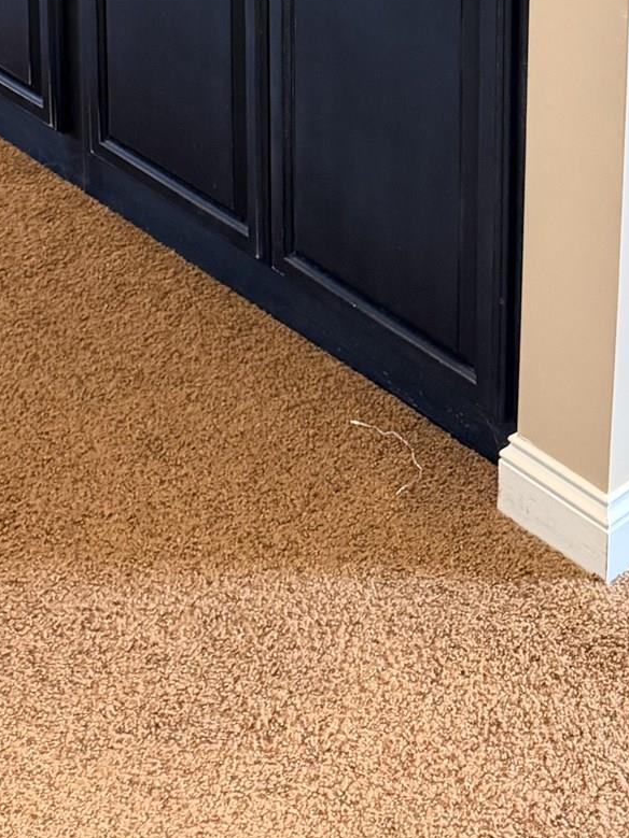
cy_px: -326
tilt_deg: -11.7
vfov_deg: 23.4
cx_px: 185
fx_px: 1721
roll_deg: +1.0
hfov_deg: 20.6
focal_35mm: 71
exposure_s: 1/60
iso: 500
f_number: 1.78
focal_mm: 6.76
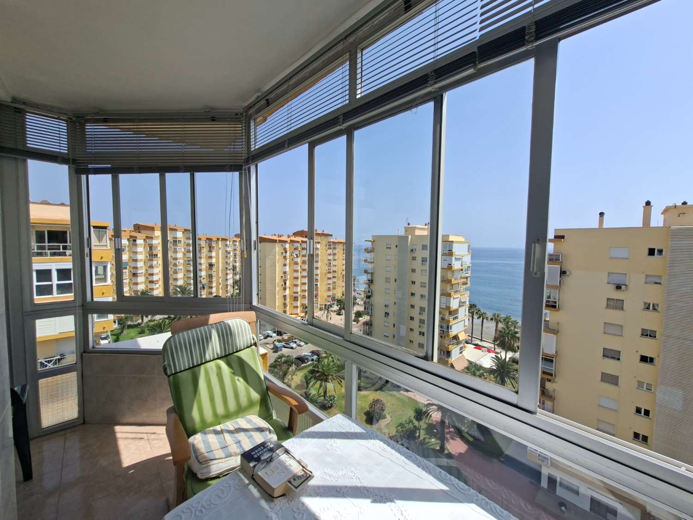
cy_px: 260
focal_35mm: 13
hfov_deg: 106.2
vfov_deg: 89.9
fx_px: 260
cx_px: 346
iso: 40
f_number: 2.2
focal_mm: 1.74
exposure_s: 1/1172
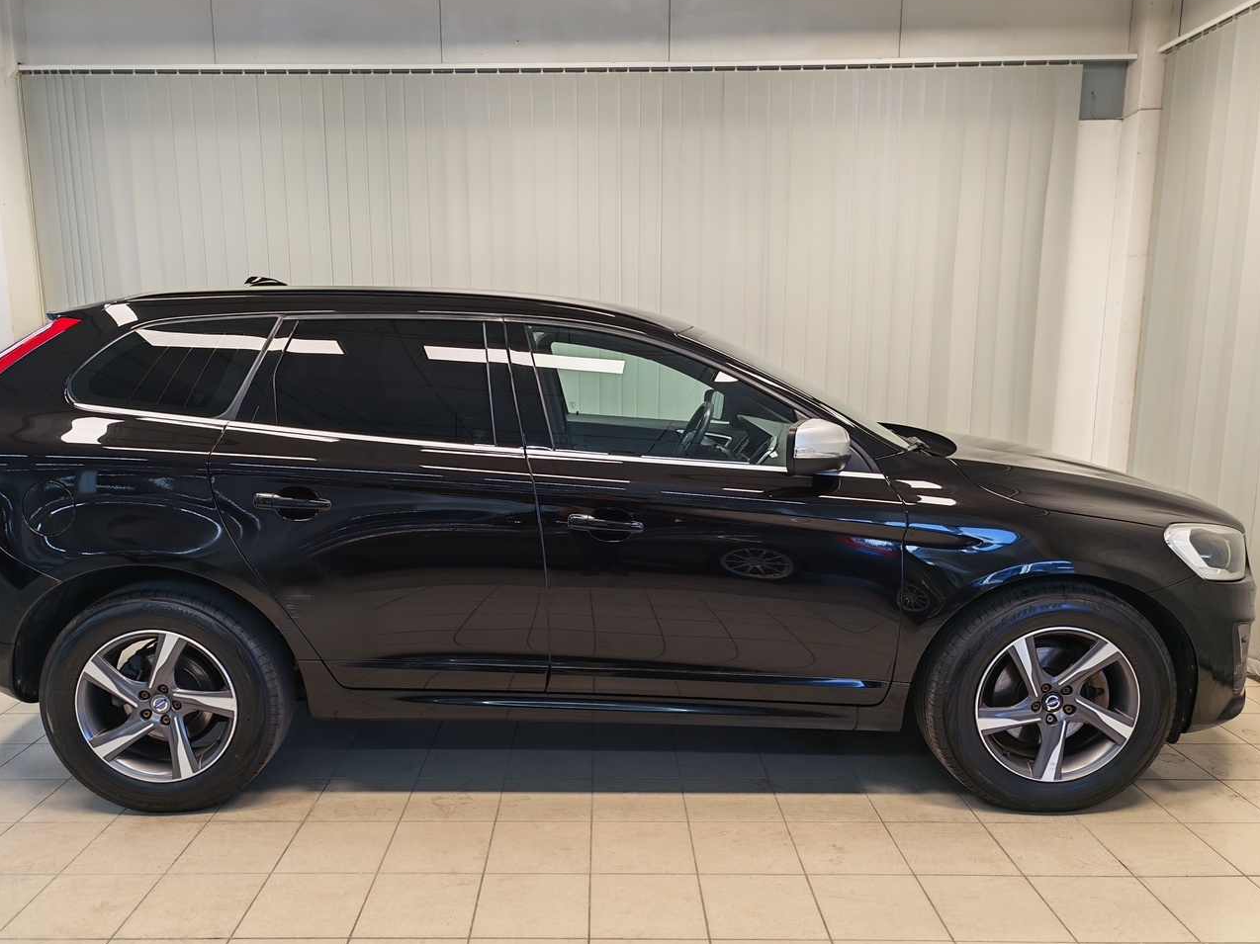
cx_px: 584
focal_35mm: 26
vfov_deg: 53.0
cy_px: 519
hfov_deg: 67.2
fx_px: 946
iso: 64
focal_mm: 5.4
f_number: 1.6
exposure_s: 1/50
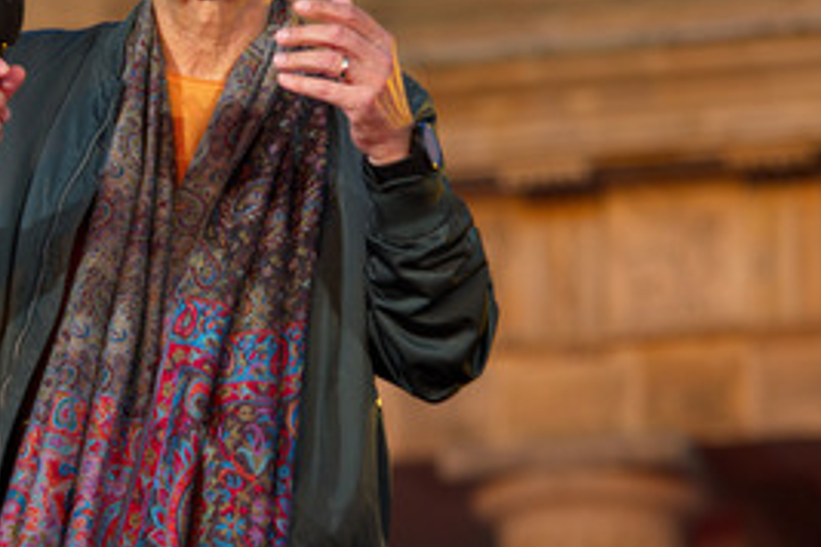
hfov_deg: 10.9
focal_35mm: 189
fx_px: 4310
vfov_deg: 7.3
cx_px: 266
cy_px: 148
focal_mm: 112
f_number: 4.5
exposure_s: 1/640
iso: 400
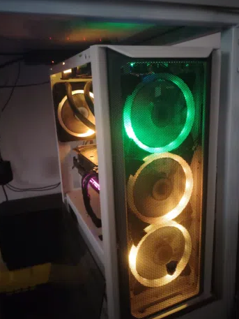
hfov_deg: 49.8
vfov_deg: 63.4
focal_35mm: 28
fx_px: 258
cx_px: 121
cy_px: 153
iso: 8256
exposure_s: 1/16.7
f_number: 1.75
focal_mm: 5.25
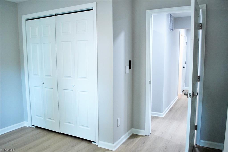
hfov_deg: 67.4
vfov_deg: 48.0
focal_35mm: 27
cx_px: 114
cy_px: 76
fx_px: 171
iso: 220
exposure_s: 1/30
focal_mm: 18
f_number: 3.5
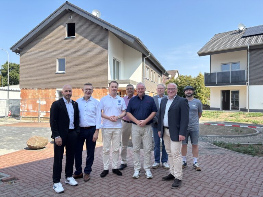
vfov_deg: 53.1
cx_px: 132
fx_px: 198
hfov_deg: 67.3
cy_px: 98
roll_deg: -0.9
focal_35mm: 26
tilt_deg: -0.9
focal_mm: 5.96
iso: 50
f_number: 1.6
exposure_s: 1/1522
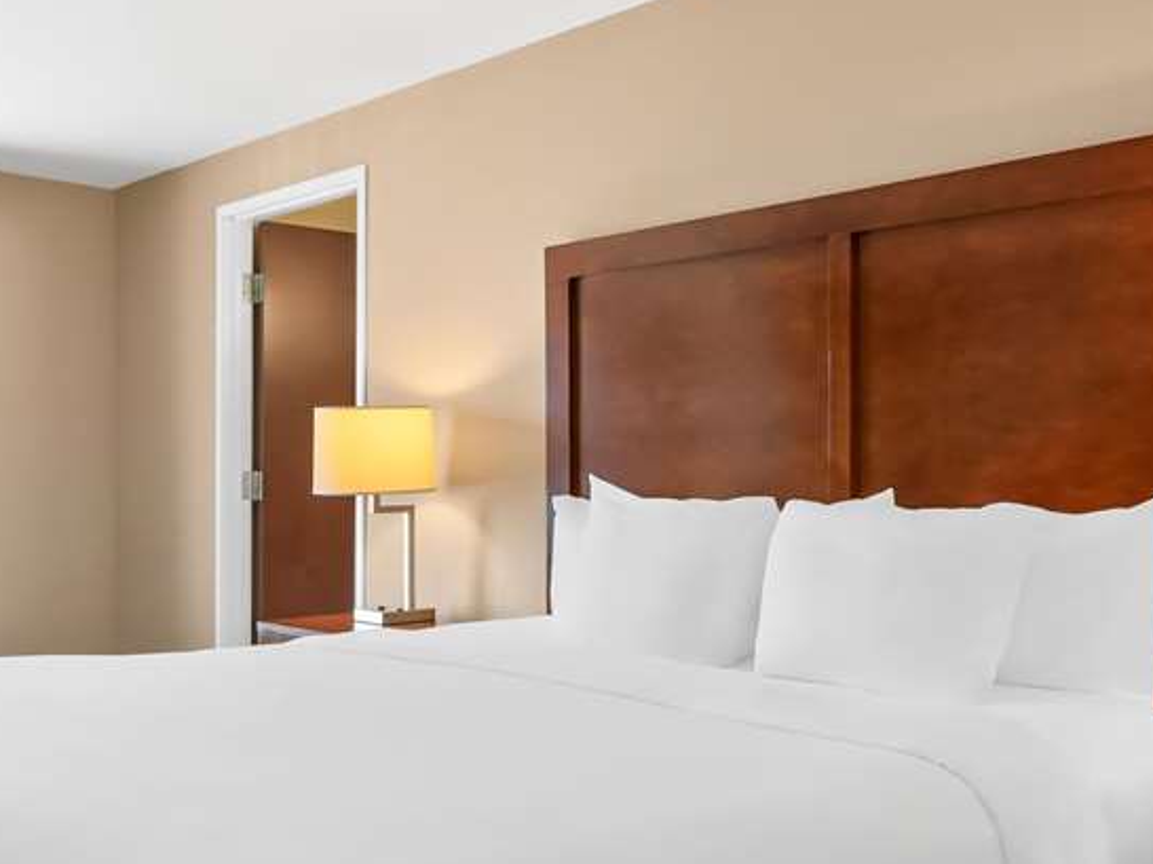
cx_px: 589
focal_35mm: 37
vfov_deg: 38.6
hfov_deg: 50.2
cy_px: 461
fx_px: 1232
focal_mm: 14
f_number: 8
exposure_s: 1/20
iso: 400
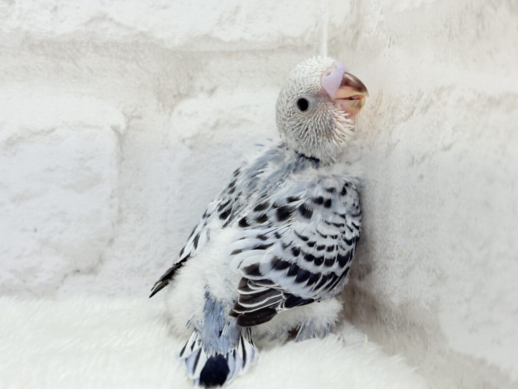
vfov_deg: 27.5
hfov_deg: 36.2
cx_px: 254
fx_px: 793
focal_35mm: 53
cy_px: 198
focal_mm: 5.96
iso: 100
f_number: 1.6
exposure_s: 1/100
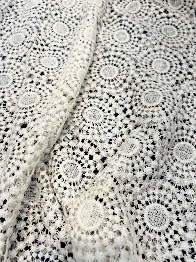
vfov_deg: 67.3
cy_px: 131
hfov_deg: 53.1
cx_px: 98
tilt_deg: -63.5
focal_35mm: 26
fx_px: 196
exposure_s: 1/121
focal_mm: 5.7
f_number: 1.5
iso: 64
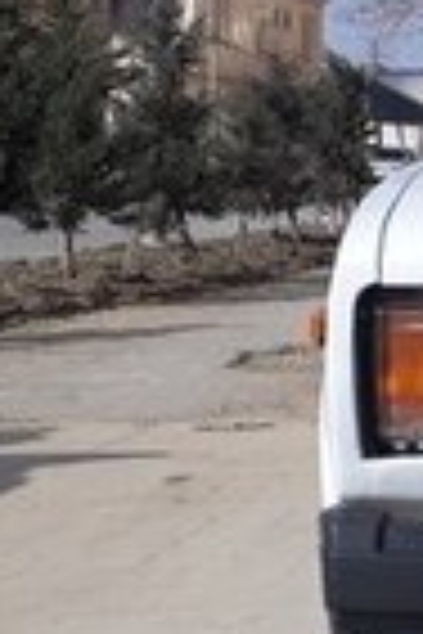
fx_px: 2309
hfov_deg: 9.5
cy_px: 295
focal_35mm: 131
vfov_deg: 15.6
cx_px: 968
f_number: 1.9
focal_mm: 3.6
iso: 40
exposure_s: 1/1767
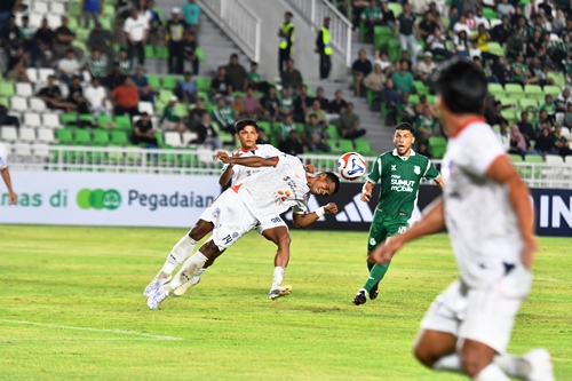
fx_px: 3931
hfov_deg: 8.3
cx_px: 286
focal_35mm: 248
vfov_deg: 5.5
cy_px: 190
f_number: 3.2
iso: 2000
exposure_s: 1/1000
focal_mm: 165
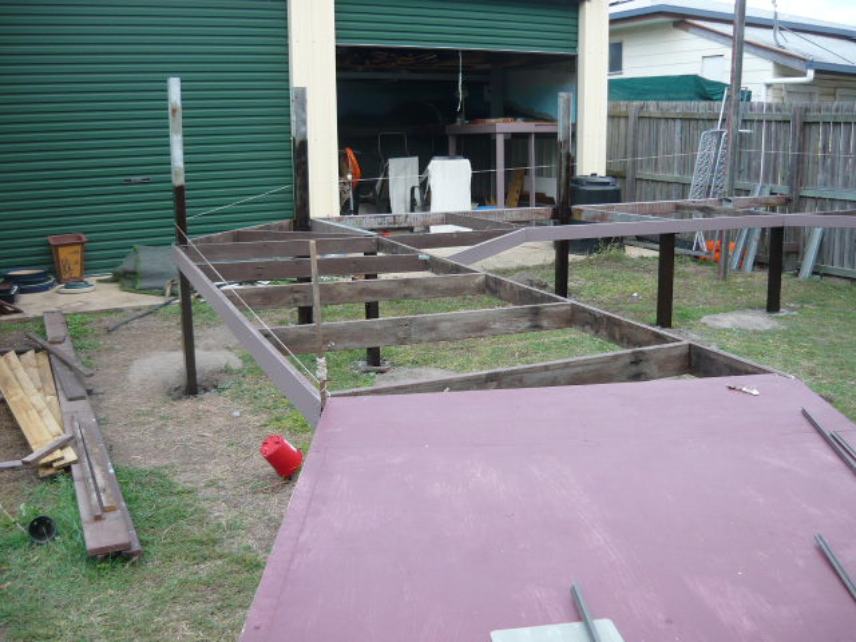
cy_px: 321
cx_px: 428
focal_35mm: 33
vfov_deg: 42.9
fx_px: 816
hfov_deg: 55.4
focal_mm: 5.5
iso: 100
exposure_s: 1/60
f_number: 2.8
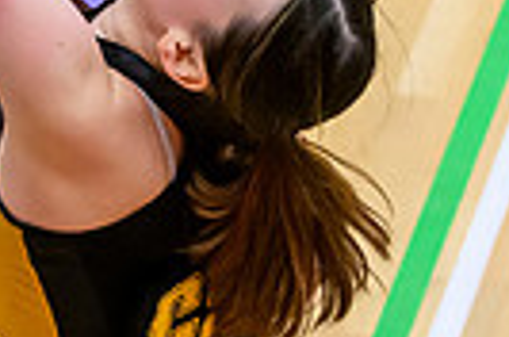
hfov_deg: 5.1
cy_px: -326
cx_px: -106
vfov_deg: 3.4
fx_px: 5713
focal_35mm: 405
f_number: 3.5
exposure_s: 1/800
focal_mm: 70
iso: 5000
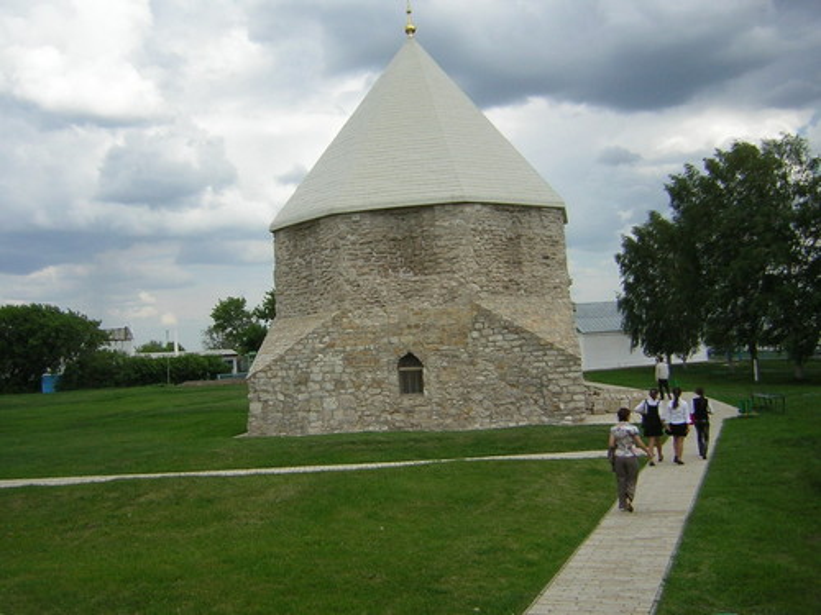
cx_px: 410
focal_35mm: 36
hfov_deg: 51.4
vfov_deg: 39.7
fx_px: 854
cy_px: 308
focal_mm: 4.7
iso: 50
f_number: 5.2
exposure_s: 1/337
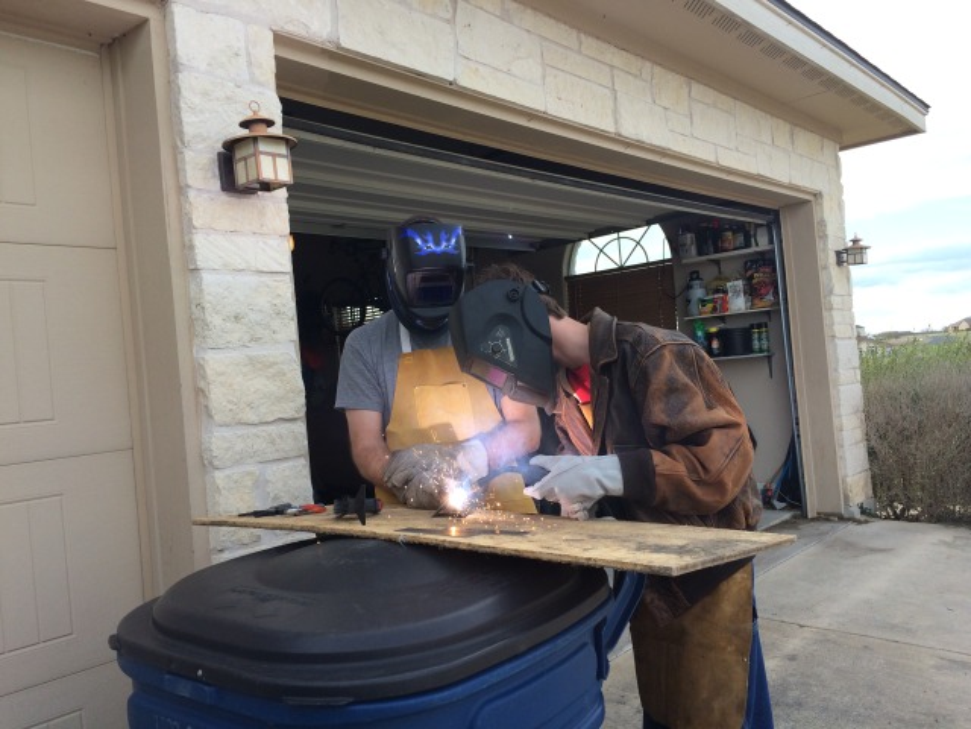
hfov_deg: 61.7
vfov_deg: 48.2
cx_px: 486
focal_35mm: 29
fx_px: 813
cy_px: 364
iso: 32
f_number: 2.2
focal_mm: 4.15
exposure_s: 1/406
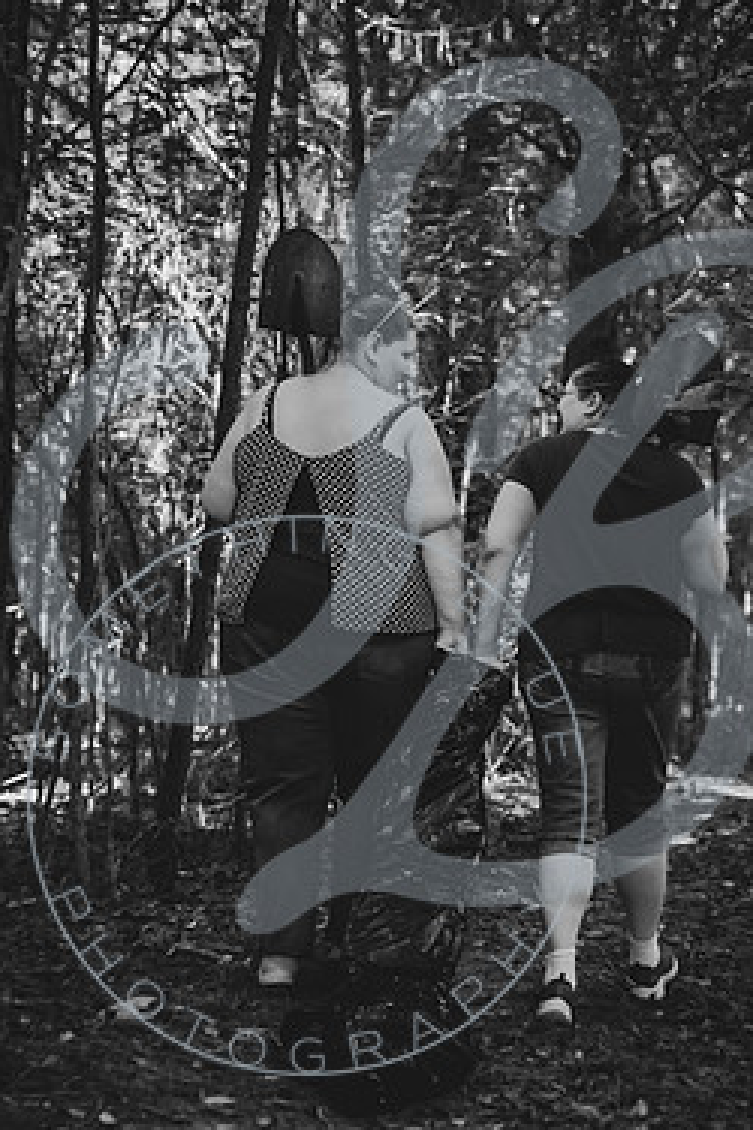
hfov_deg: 16.3
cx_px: 443
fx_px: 2635
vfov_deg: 24.2
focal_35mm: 84
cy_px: 567
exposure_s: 1/160
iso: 100
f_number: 2.8
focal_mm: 70
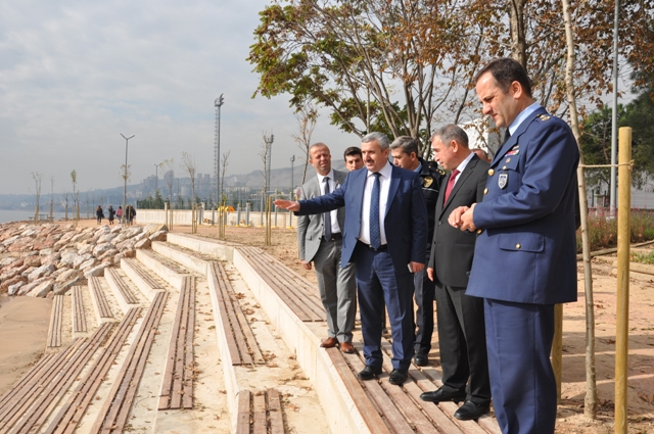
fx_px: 599
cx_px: 327
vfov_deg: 39.9
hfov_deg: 57.3
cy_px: 217
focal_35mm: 33
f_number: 9
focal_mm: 22
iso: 200
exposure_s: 1/320
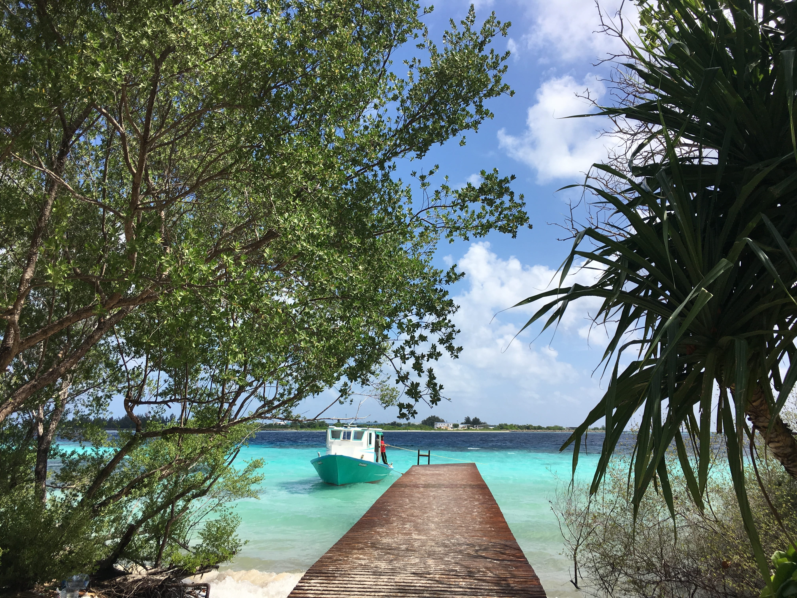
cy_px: 299
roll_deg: +0.3
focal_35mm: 29
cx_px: 398
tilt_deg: +10.3
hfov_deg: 61.7
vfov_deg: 48.2
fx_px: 668
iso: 25
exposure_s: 1/2024
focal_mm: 4.15
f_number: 2.2
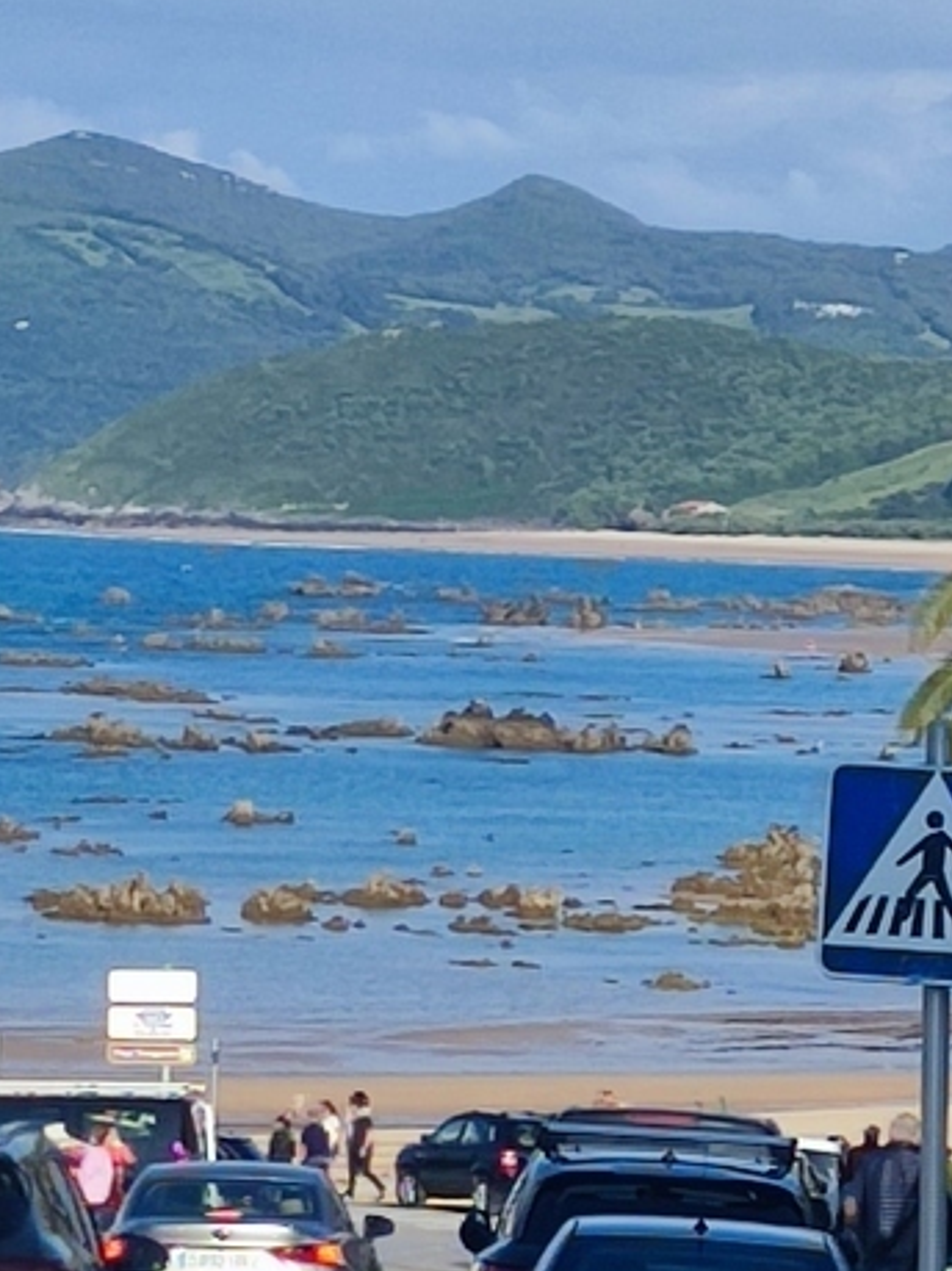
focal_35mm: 226
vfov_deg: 8.8
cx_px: 244
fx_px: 8291
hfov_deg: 6.6
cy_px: 421
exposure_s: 1/1406
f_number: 1.79
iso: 50
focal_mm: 4.71
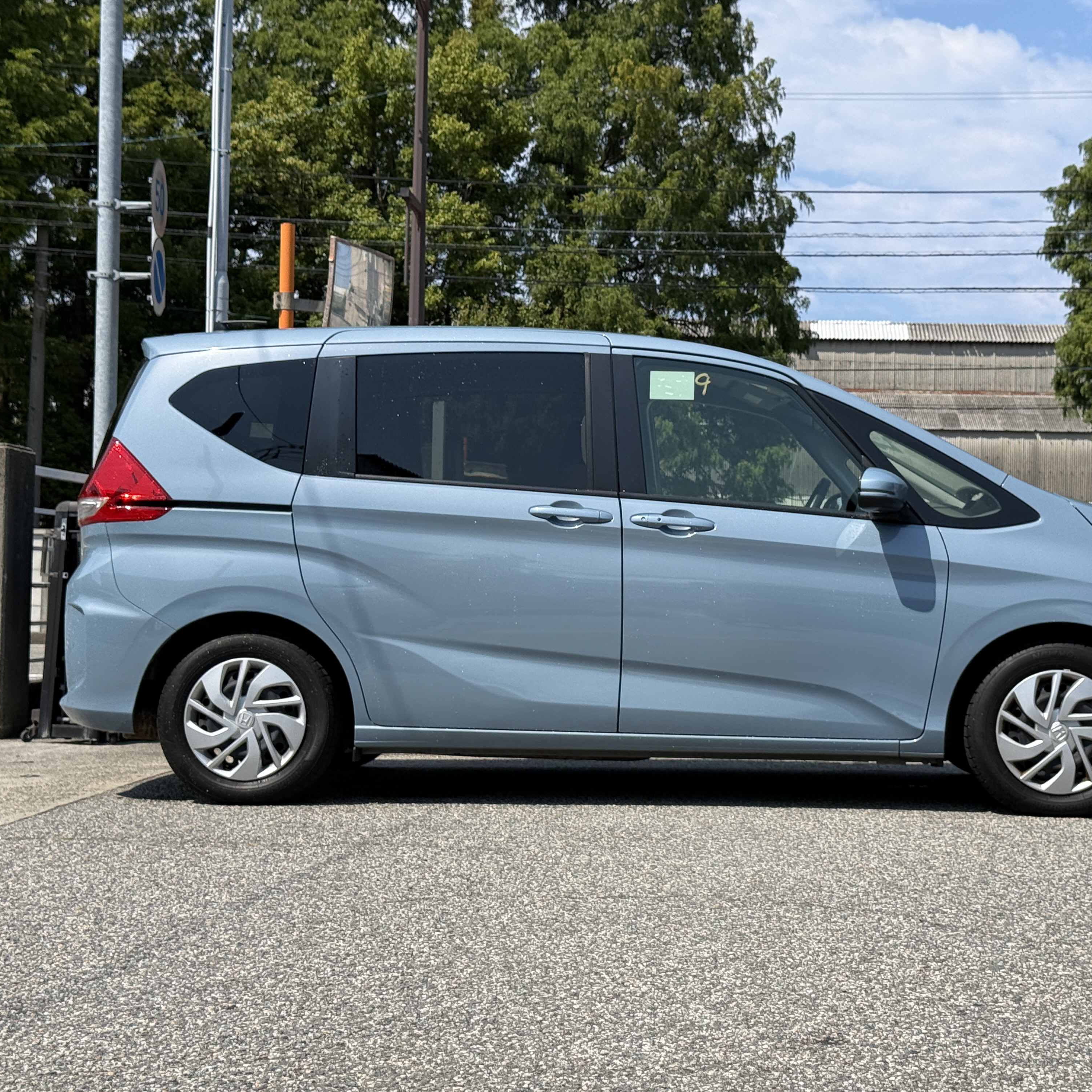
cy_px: 549
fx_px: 2034
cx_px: 655
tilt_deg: +1.7
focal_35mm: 57
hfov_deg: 30.0
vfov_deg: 30.0
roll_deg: -1.0
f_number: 1.78
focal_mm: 6.76
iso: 80
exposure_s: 1/6024
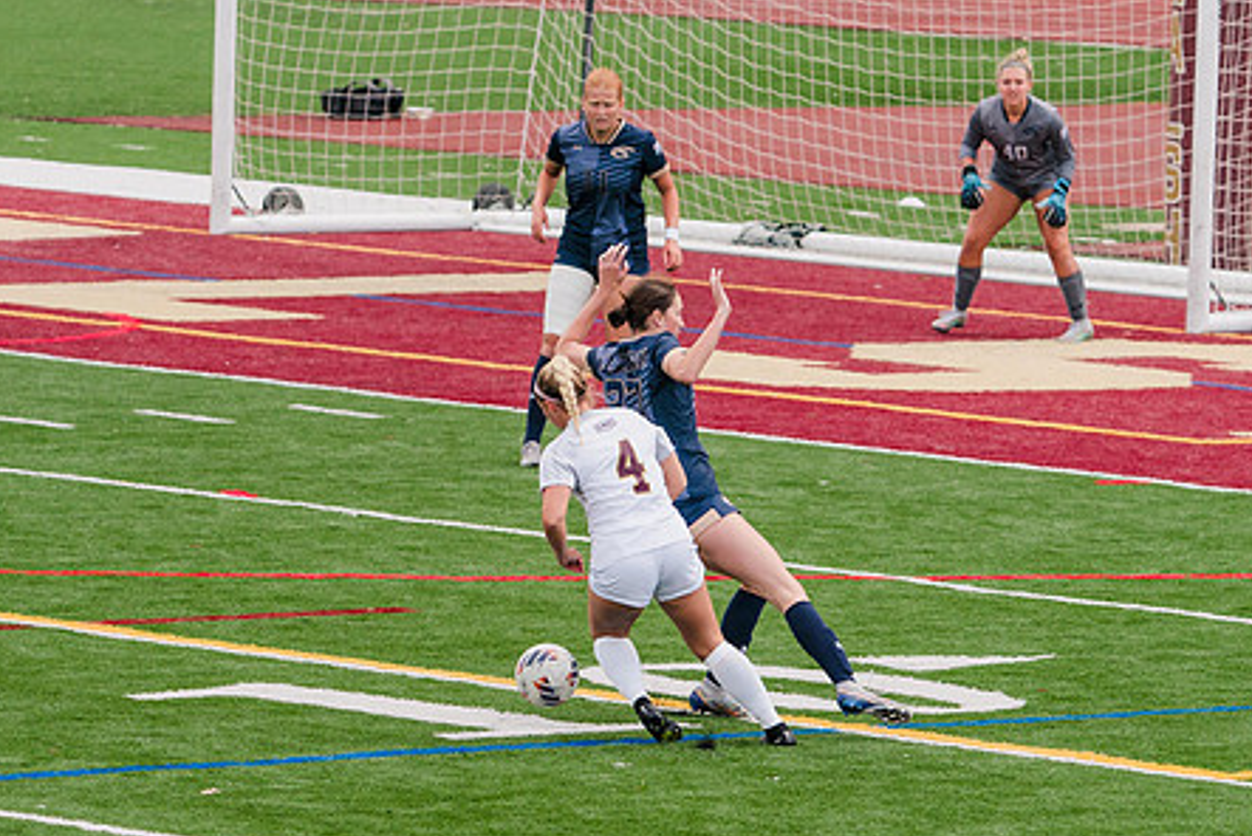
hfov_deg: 5.5
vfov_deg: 3.7
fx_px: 12945
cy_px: 489
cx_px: 629
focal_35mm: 372
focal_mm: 205
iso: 640
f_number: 5.6
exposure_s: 1/1600
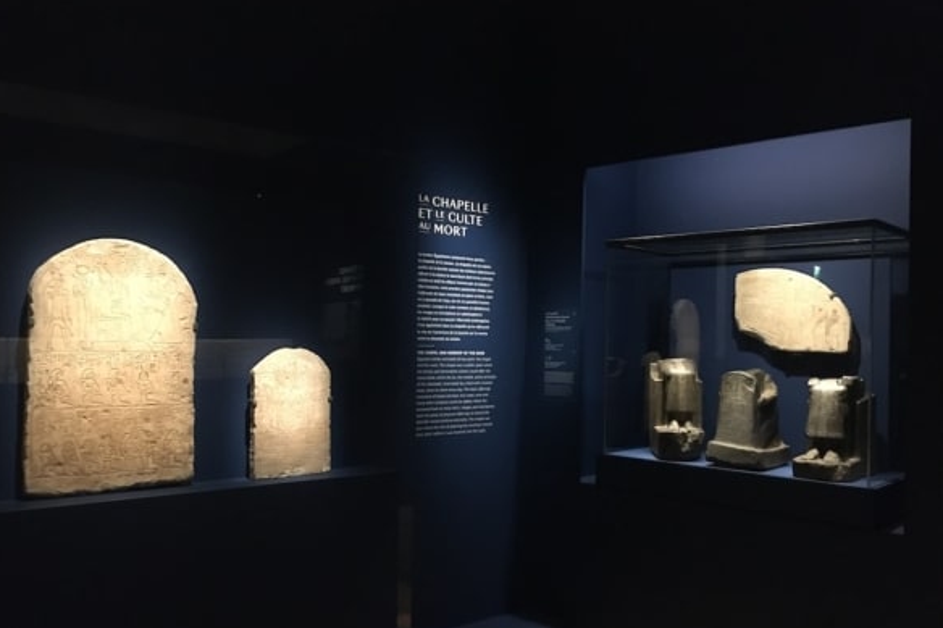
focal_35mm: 31
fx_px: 812
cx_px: 467
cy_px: 344
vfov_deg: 42.3
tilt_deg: +0.5
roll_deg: -0.6
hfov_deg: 60.3
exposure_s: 1/17
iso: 640
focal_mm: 4.15
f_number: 2.2
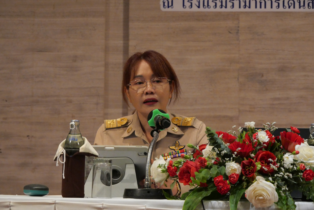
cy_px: 105
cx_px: 157
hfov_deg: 16.5
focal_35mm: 124
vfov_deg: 11.1
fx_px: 1082
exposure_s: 1/125
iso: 3200
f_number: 5.6
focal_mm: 60
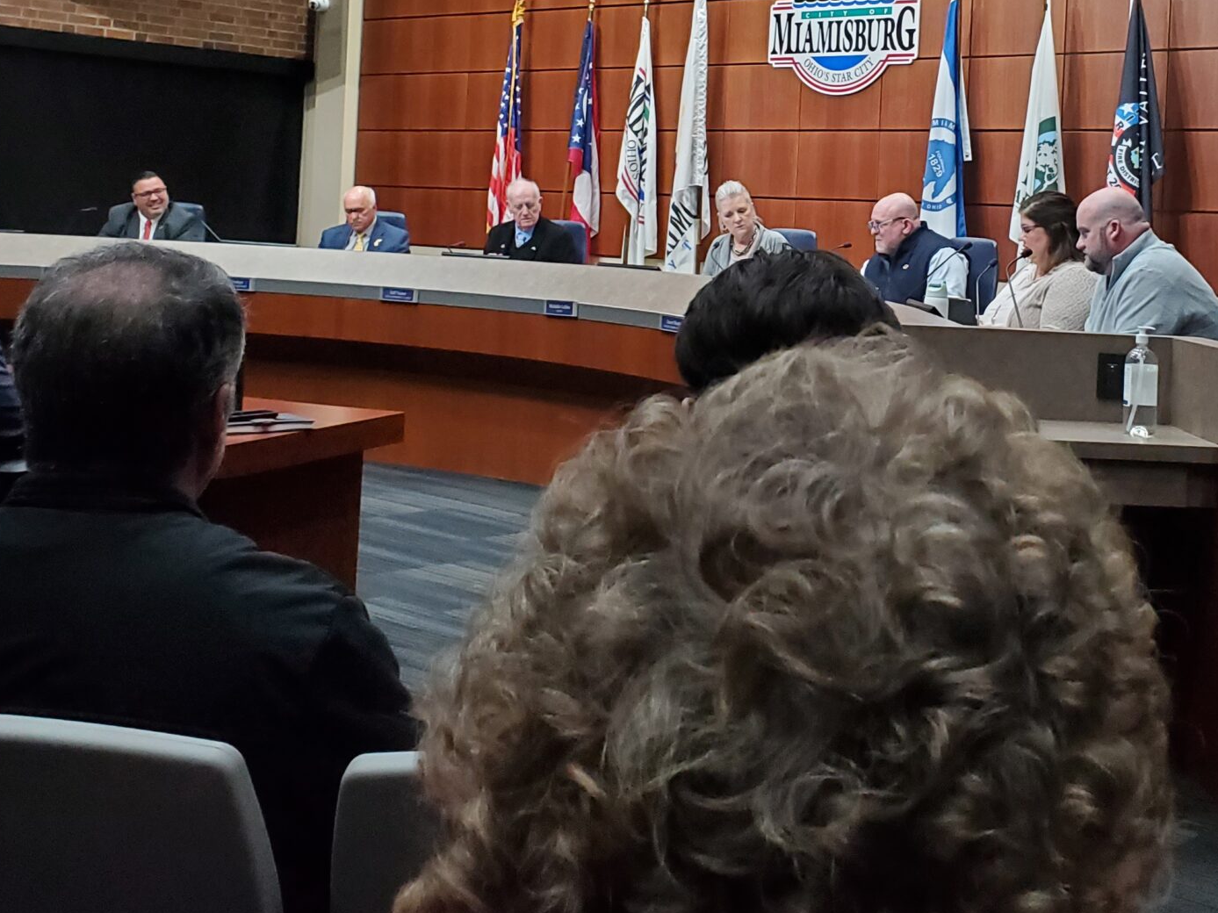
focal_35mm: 48
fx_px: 1689
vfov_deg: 29.6
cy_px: 179
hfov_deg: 39.0
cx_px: 858
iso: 640
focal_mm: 4.3
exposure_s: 1/40
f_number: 2.4
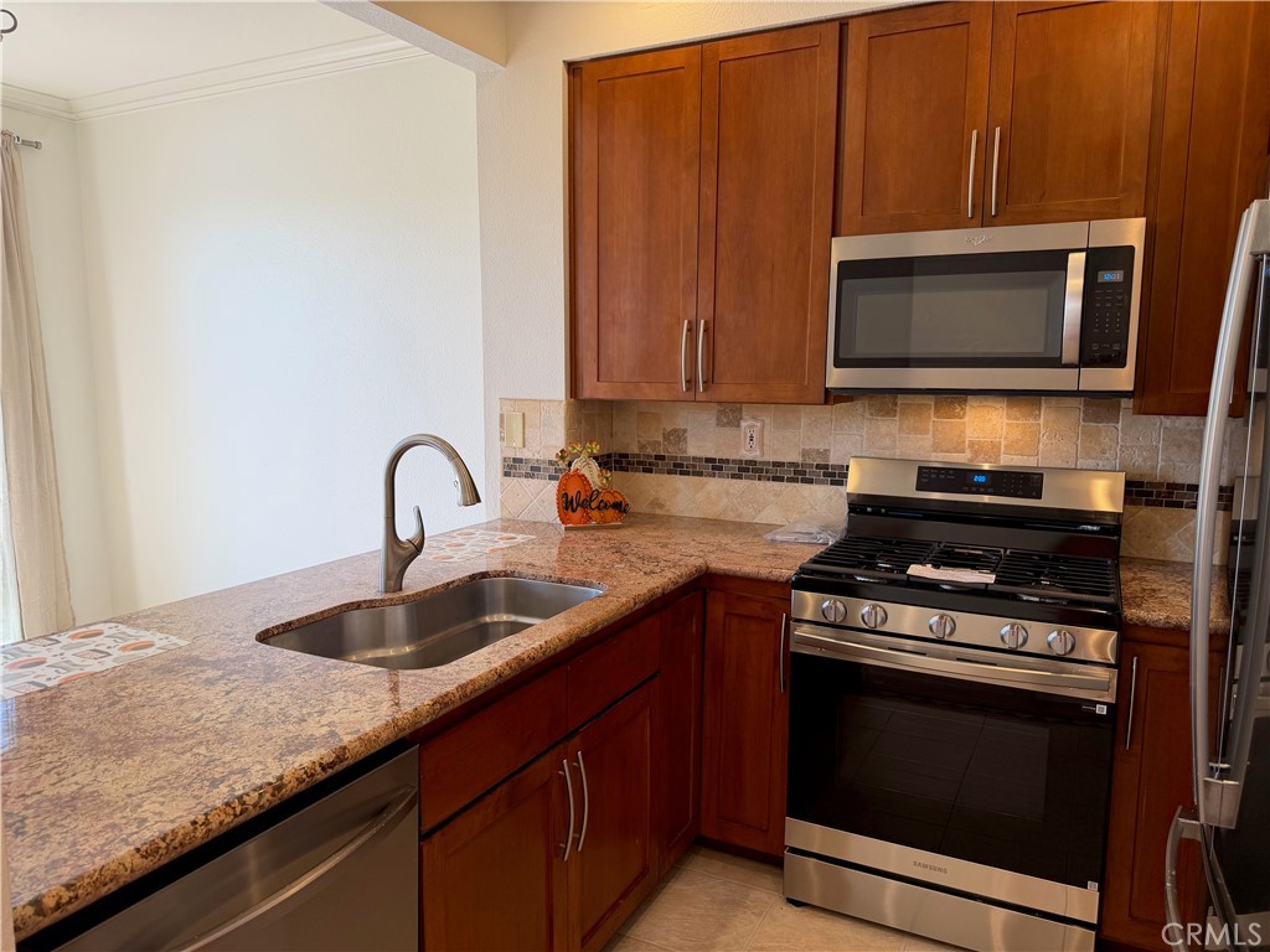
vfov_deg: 56.8
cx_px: 635
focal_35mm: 24
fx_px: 881
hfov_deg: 71.6
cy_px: 476
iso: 50
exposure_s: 1/120
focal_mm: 6.76
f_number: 1.78
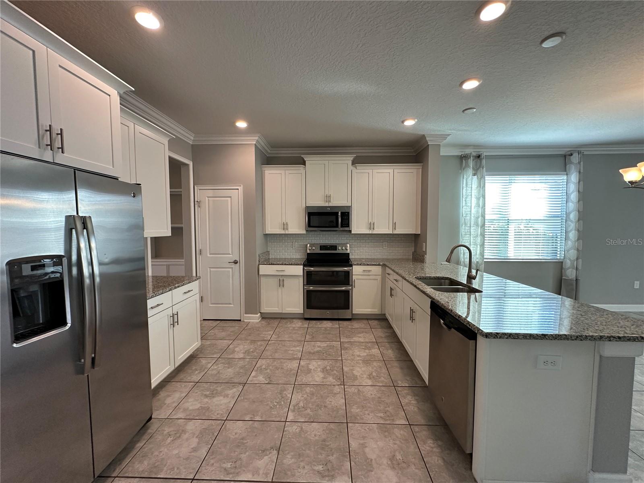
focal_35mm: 14
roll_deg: +0.2
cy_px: 242
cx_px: 322
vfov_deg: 85.7
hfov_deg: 102.1
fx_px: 260
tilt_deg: -3.2
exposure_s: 1/120
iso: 250
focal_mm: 2.22
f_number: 2.2
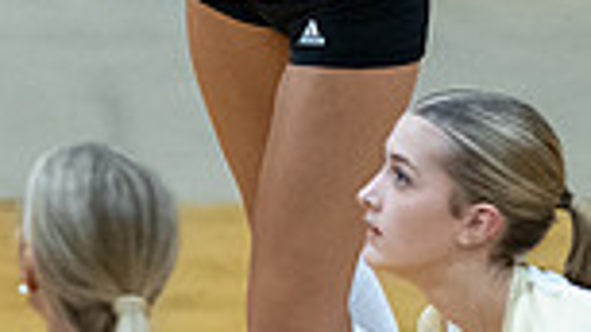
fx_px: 21544
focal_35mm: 1375
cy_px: -490
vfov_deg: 0.9
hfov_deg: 1.6
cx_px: 244
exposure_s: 1/1600
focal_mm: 200
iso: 3200
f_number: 2
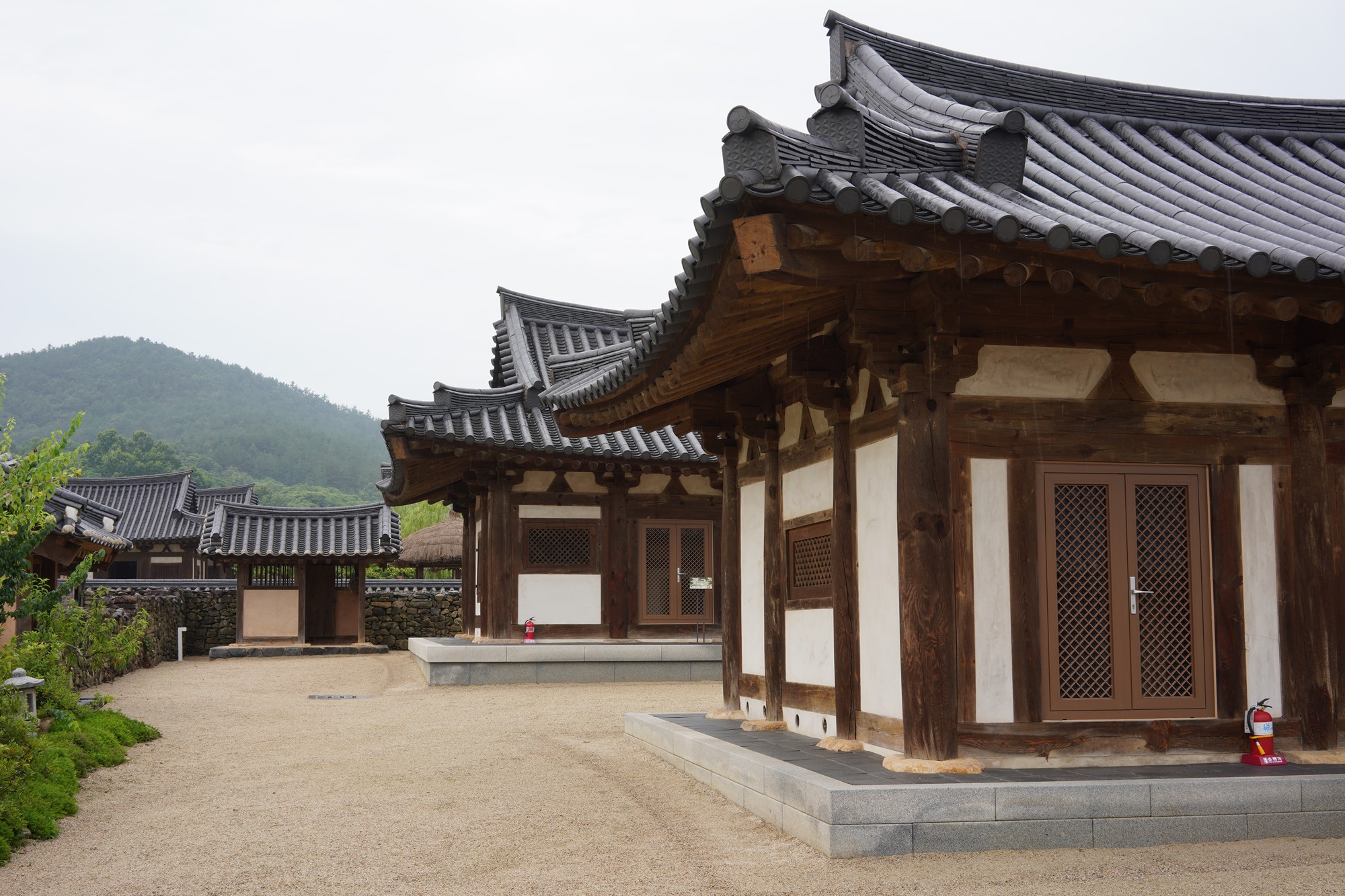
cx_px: 672
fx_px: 1308
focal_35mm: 35
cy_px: 448
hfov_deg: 54.4
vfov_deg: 37.9
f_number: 13
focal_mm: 35
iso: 200
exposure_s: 1/80
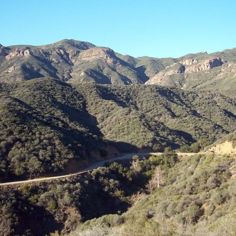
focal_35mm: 47
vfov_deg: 36.0
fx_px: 363
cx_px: 123
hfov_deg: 36.1
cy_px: 129
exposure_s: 1/641
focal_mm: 6
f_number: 2.7
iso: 80
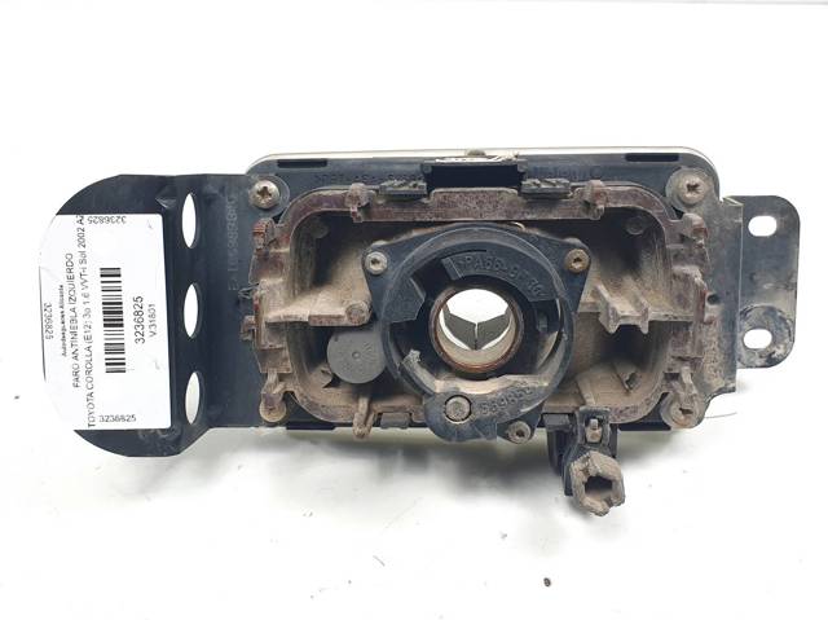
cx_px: 414
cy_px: 310
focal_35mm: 26
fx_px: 621
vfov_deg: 53.0
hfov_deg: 67.3
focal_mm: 4.3
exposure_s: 1/143
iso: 50
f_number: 2.4
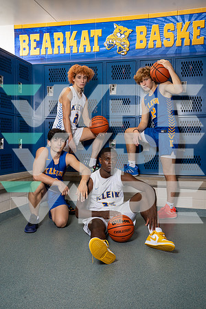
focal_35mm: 38
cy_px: 154
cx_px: 103
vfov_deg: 50.7
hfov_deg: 35.1
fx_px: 326
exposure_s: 1/200
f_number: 8
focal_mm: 38
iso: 800
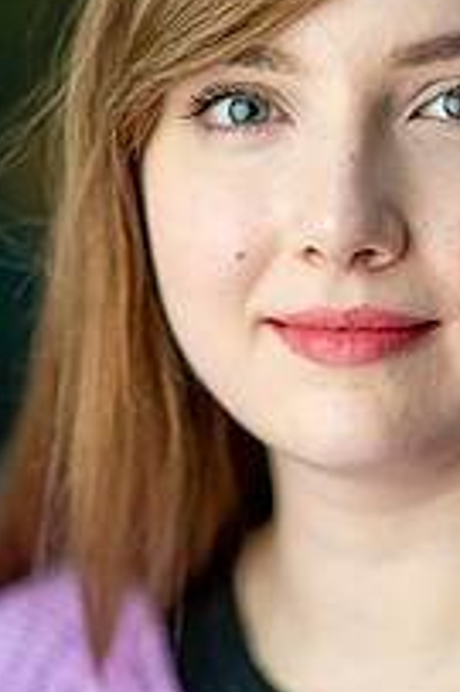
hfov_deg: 7.3
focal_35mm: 188
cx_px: 346
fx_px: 3609
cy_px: 334
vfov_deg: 10.9
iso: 160
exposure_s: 1/100
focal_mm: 85
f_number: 2
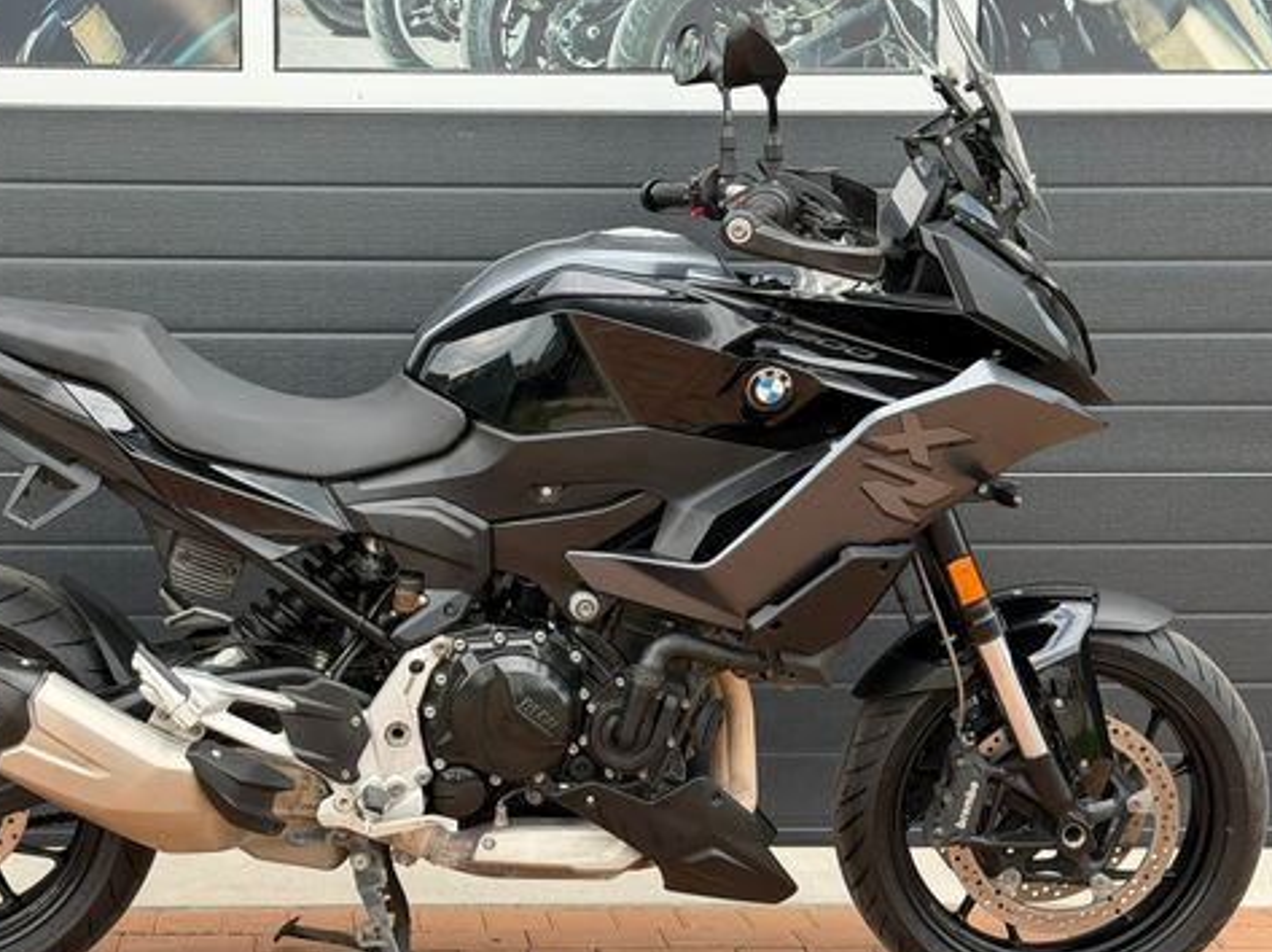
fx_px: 2387
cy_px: 551
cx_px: 433
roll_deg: +0.9
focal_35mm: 65
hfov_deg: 29.7
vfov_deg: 22.5
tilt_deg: -9.6
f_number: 1.78
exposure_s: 1/549
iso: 80
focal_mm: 6.76
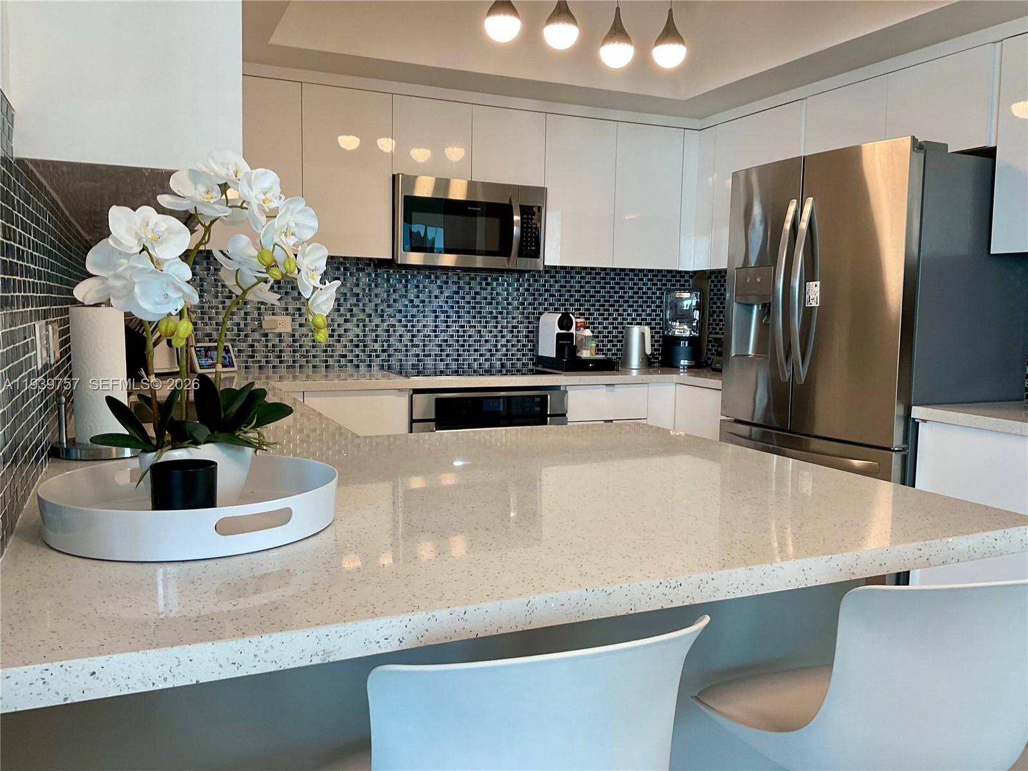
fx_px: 861
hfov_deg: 61.7
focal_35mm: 29
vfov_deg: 48.2
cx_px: 514
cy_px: 386
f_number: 1.8
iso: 40
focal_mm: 3
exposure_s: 1/60
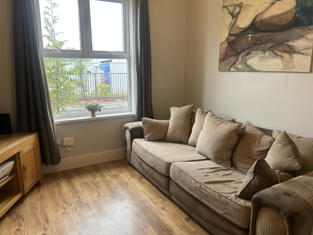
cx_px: 156
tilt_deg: -11.5
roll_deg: +0.3
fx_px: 235
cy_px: 118
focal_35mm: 26
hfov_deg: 67.3
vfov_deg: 53.1
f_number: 1.5
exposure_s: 1/121
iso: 64
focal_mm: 5.7
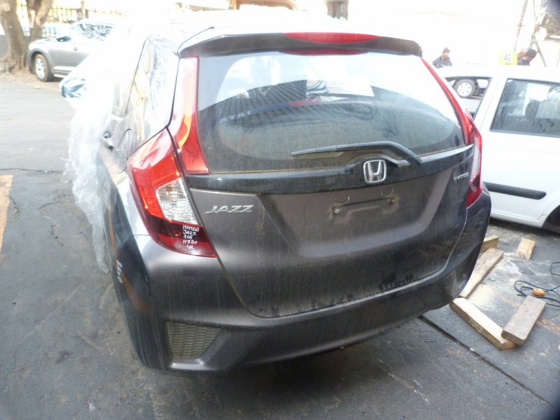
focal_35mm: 25
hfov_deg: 69.4
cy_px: 210
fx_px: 404
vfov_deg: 54.9
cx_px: 280
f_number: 2.8
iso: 250
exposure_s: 1/60
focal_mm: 4.5
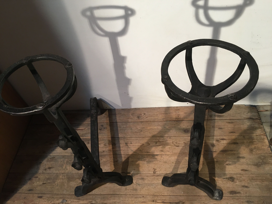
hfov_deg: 61.7
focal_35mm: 29
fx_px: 228
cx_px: 136
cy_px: 102
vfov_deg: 48.2
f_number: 2.2
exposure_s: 1/33
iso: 160
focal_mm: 4.15
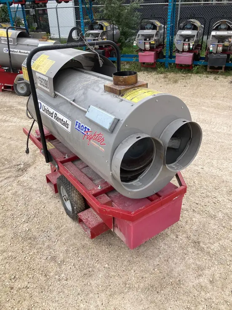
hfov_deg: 49.8
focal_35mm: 28
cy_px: 155
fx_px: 250
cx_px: 116
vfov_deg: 63.4
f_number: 1.8
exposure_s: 1/842
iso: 20
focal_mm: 3.99
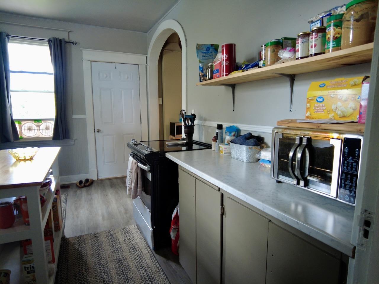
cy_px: 142
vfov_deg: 66.0
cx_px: 190
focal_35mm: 20
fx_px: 219
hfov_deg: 81.7
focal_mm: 4.4
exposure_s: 1/13
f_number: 1.8
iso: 200
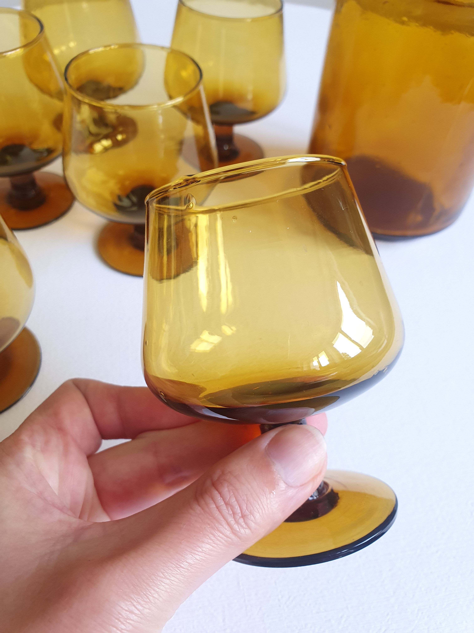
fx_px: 475
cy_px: 316
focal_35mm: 26
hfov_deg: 53.1
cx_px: 237
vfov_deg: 67.3
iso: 125
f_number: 2.4
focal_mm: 4.32
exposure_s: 1/100
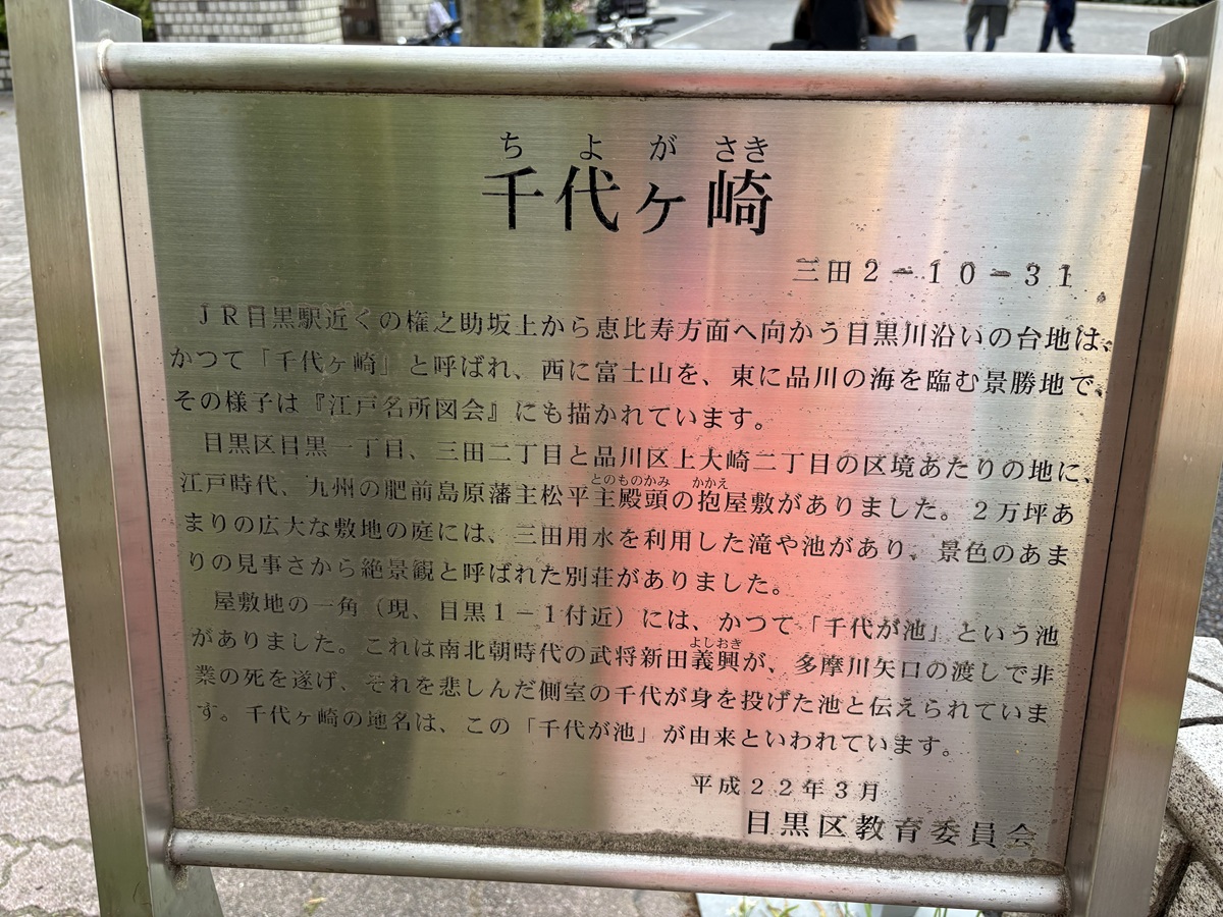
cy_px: 458
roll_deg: +0.0
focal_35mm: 26
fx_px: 919
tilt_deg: -28.1
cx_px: 612
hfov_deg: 67.3
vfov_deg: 53.1
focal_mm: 5.96
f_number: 1.6
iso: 100
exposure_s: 1/121
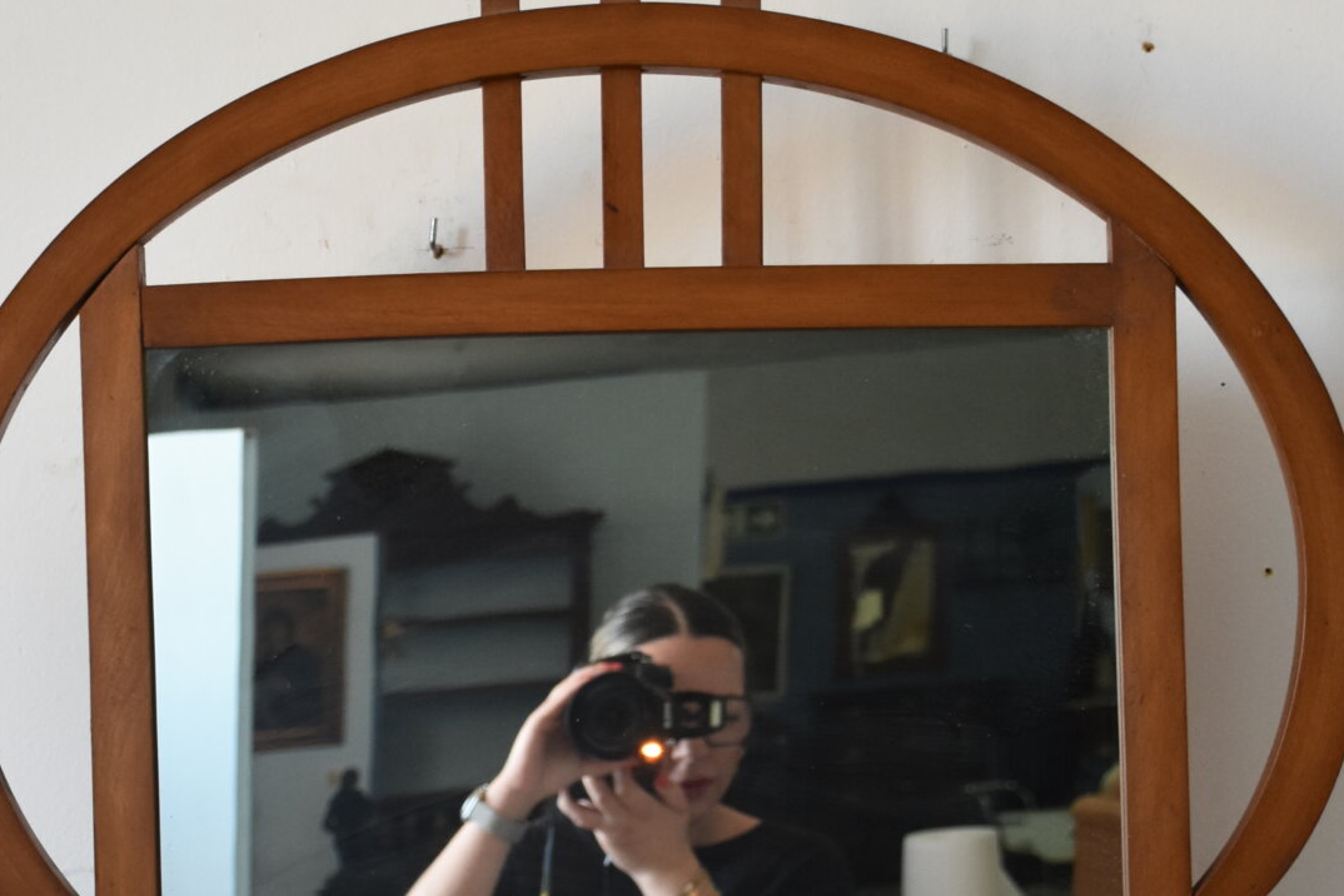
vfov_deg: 14.6
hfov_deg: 21.9
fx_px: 3472
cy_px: 716
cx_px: 594
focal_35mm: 93
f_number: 4.5
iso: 800
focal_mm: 26
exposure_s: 1/80
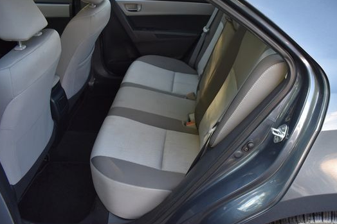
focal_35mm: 33
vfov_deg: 39.9
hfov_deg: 56.9
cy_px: 113
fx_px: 309
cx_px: 197
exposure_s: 1/250
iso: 640
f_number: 3.5
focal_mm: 18
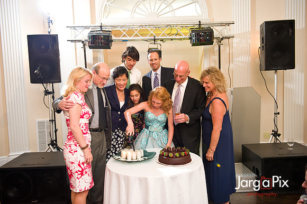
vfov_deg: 41.1
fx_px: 273
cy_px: 102
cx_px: 154
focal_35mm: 32
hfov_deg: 58.7
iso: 1600
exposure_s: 1/125
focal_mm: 32
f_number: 3.2
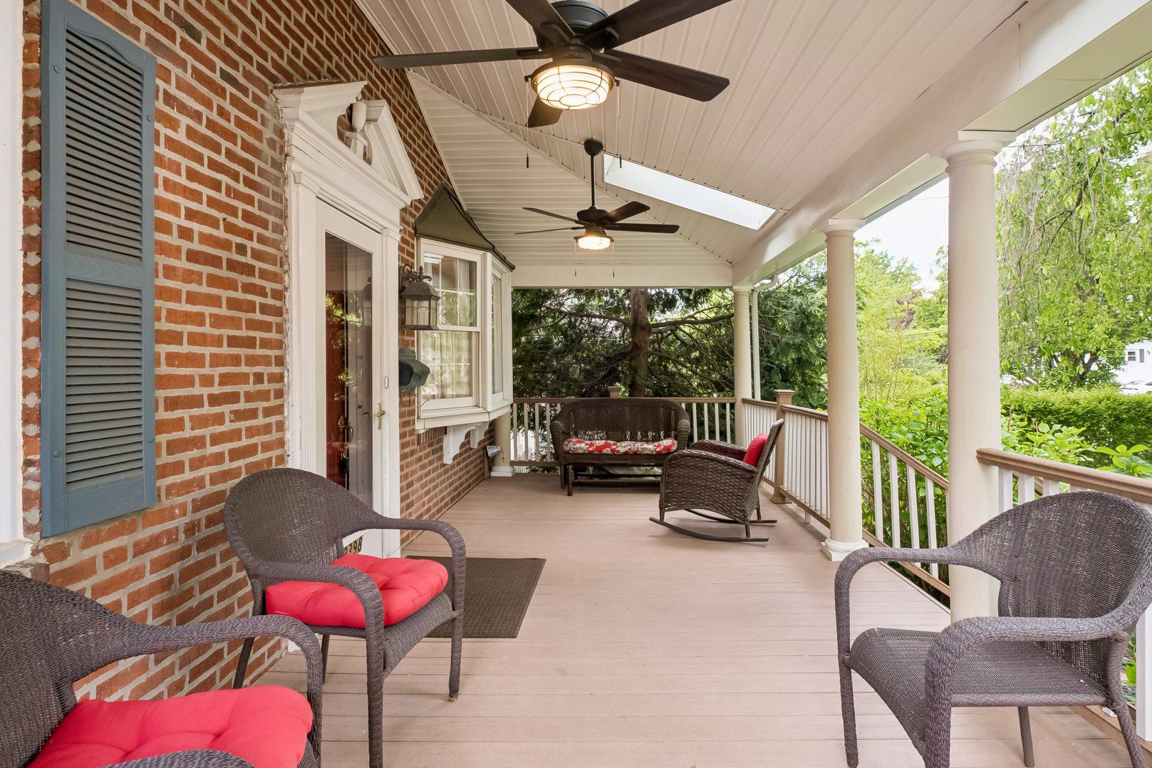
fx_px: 608
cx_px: 618
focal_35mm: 19
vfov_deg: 64.4
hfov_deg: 86.8
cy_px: 347
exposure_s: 1/17
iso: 250
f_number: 8
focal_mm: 10
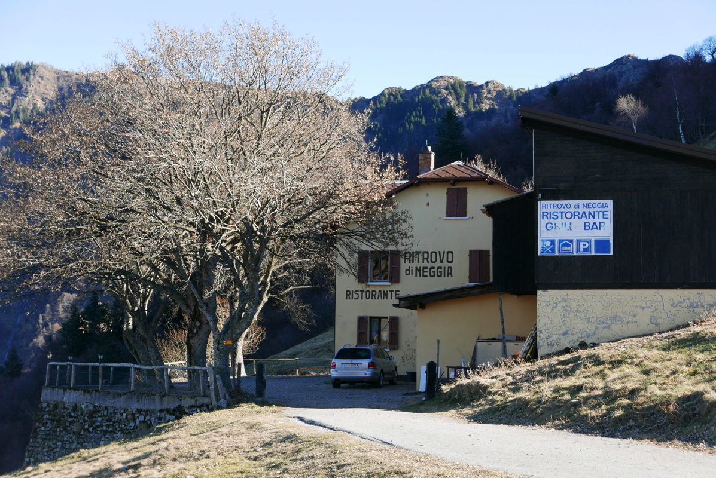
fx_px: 1493
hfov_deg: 27.0
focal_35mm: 75
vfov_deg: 18.2
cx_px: 358
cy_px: 239
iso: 200
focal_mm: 34
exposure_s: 1/200
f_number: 5.6
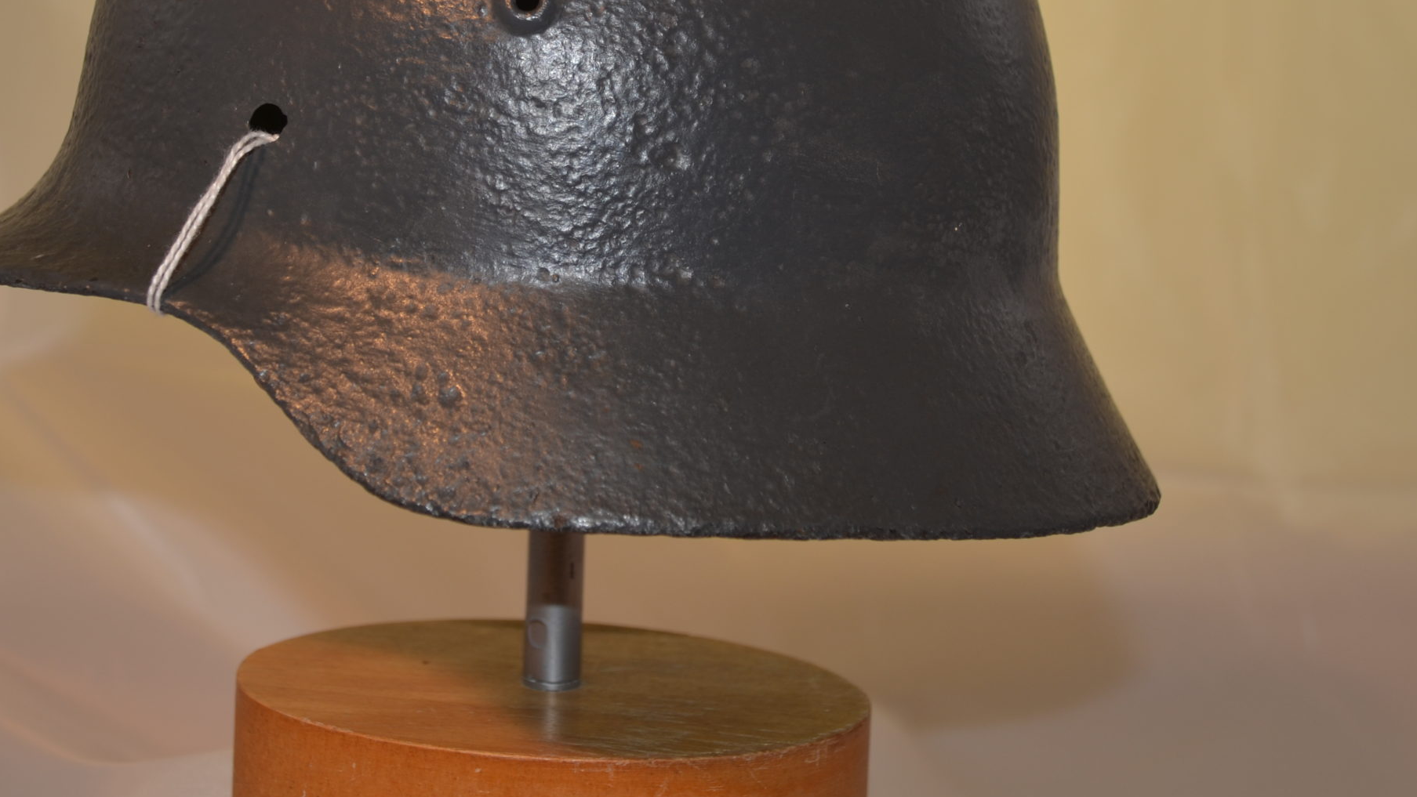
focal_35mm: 78
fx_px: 2921
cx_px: 588
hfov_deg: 27.2
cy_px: 137
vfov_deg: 15.4
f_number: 4.2
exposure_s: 1/250
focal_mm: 35
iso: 100
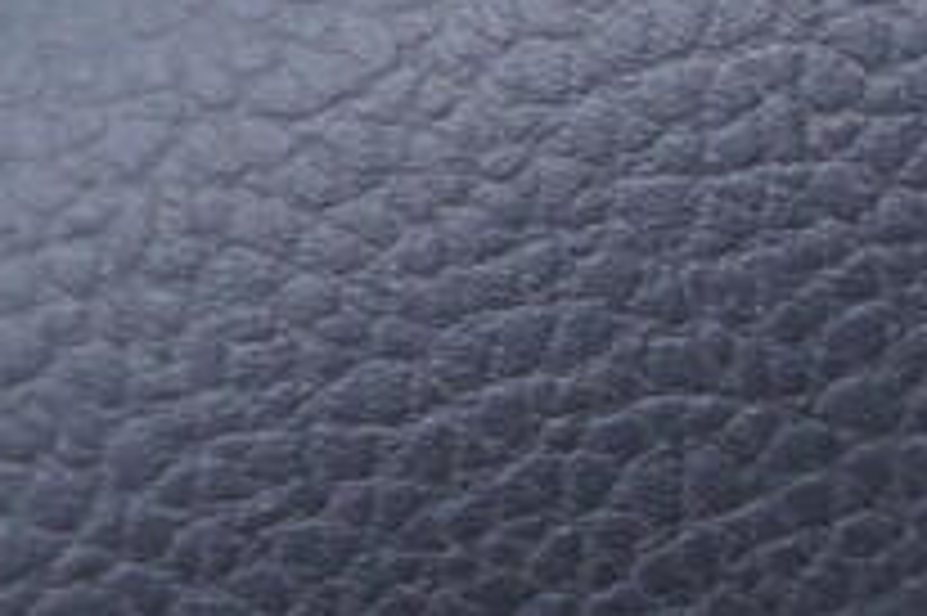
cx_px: 2952
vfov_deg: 5.4
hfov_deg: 7.1
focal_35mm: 252
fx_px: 6484
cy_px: 126
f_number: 2.8
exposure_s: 1/40
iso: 125
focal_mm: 24
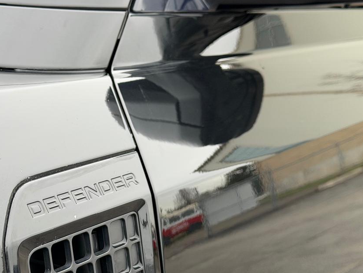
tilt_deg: -14.5
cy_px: 199
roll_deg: -0.8
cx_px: 89
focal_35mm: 74
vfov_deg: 19.8
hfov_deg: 26.0
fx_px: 776
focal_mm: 6.76
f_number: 1.78
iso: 64
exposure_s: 1/294
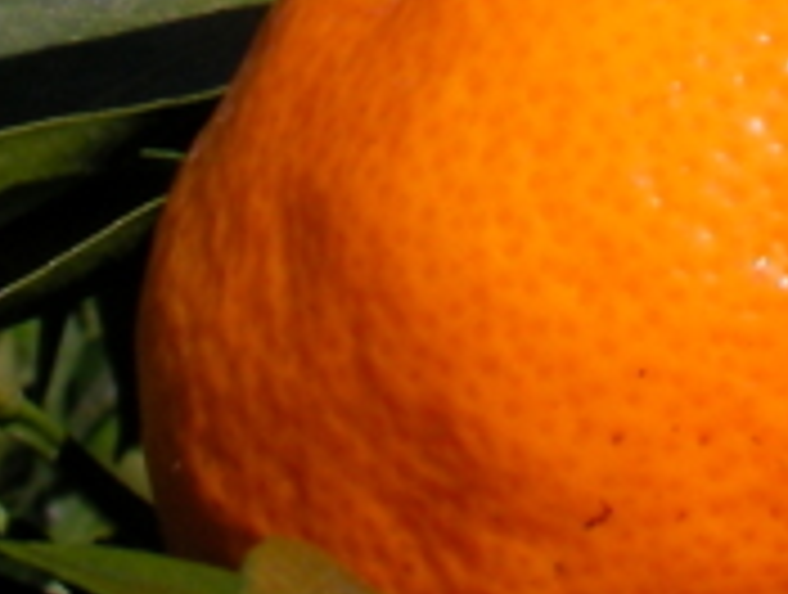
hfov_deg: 10.4
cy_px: -675
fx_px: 4266
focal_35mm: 187
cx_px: 959
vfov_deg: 7.6
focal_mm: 6.3
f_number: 4.5
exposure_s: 1/889
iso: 50
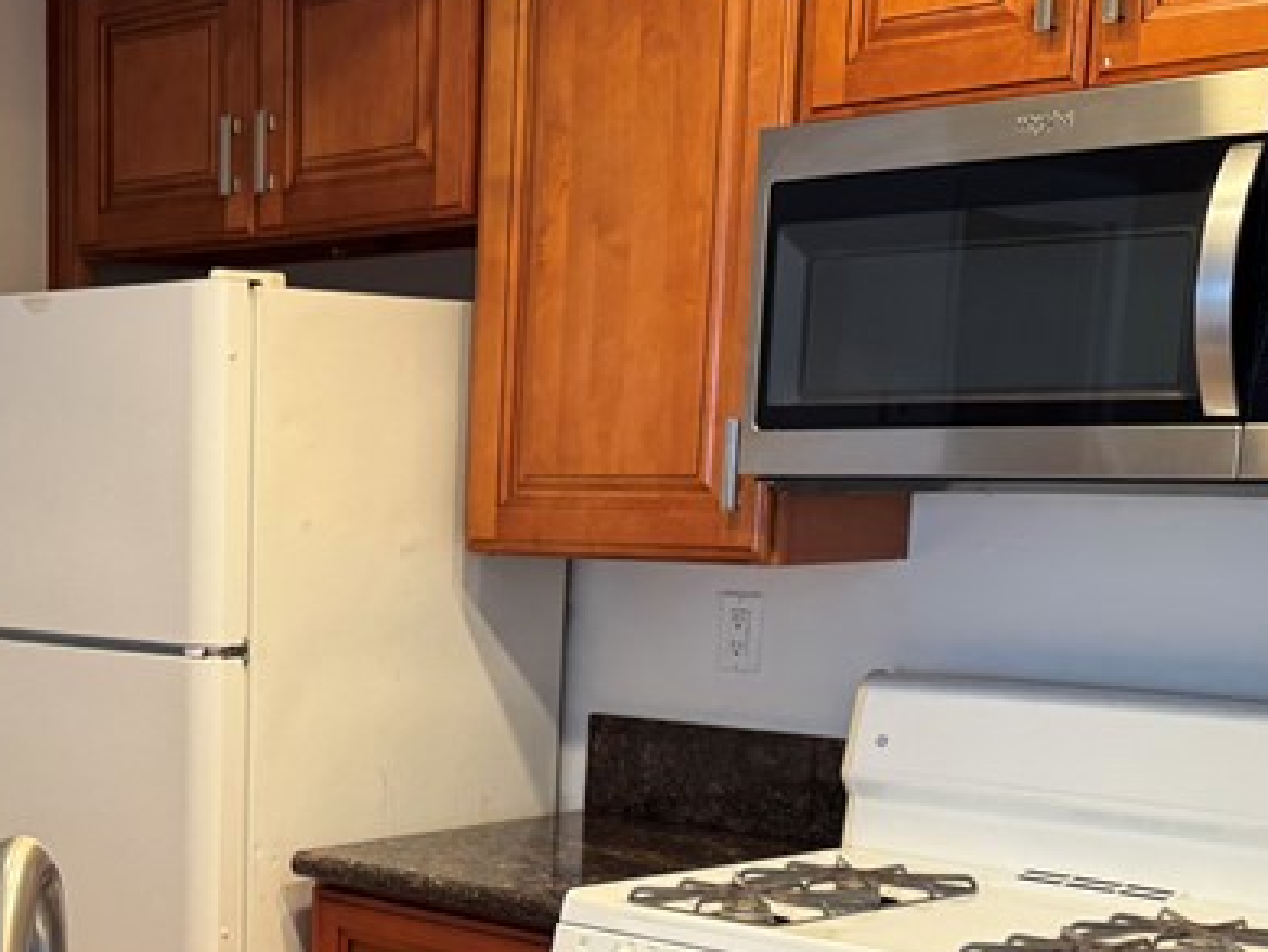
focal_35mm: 63
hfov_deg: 29.6
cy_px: 942
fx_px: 2309
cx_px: 166
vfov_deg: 22.5
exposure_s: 1/120
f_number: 1.78
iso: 160
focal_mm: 6.76
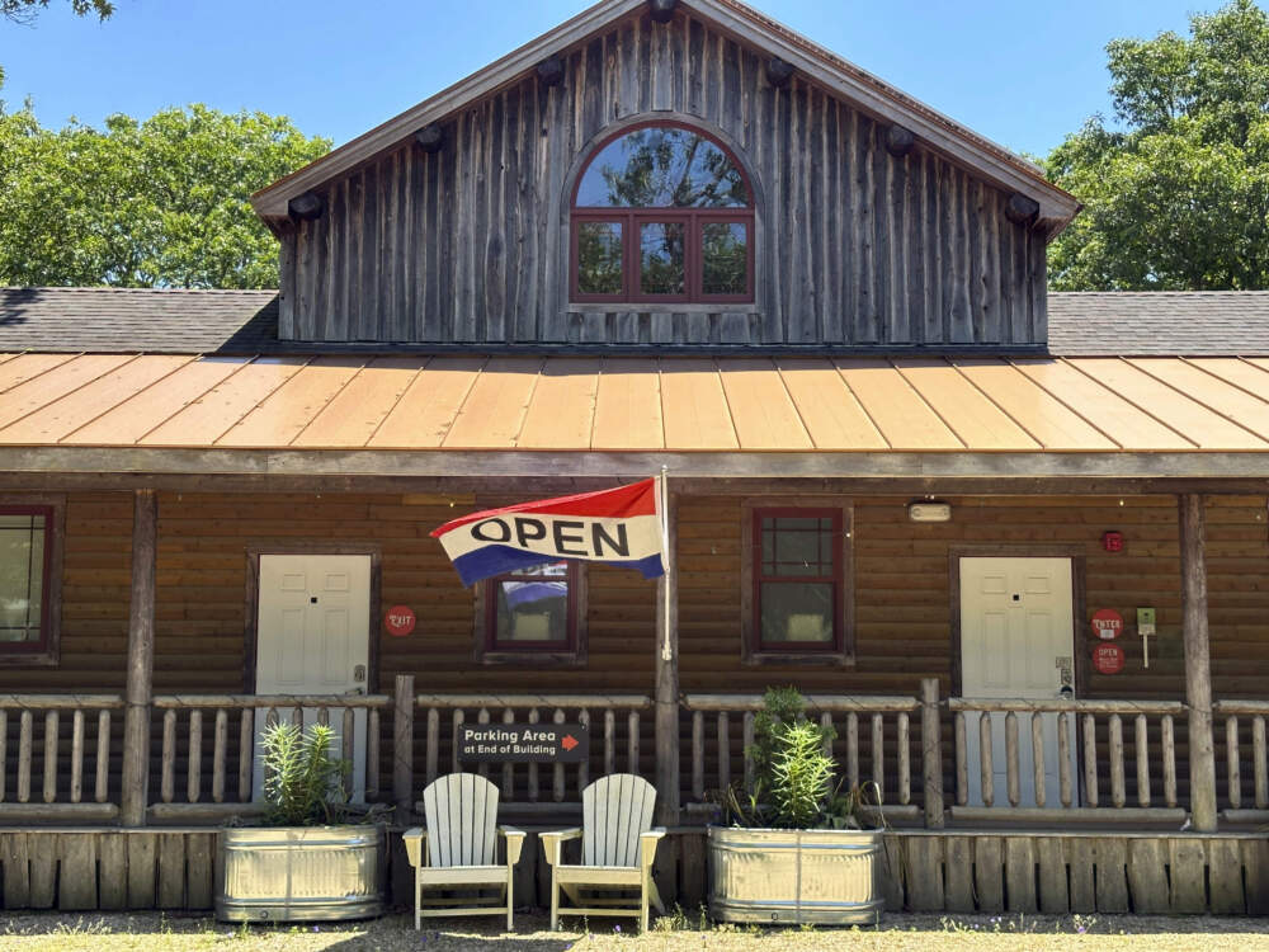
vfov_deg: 30.3
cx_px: 634
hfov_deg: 39.7
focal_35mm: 48
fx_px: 1760
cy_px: 476
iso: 64
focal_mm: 6.86
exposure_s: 1/1497
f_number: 1.78
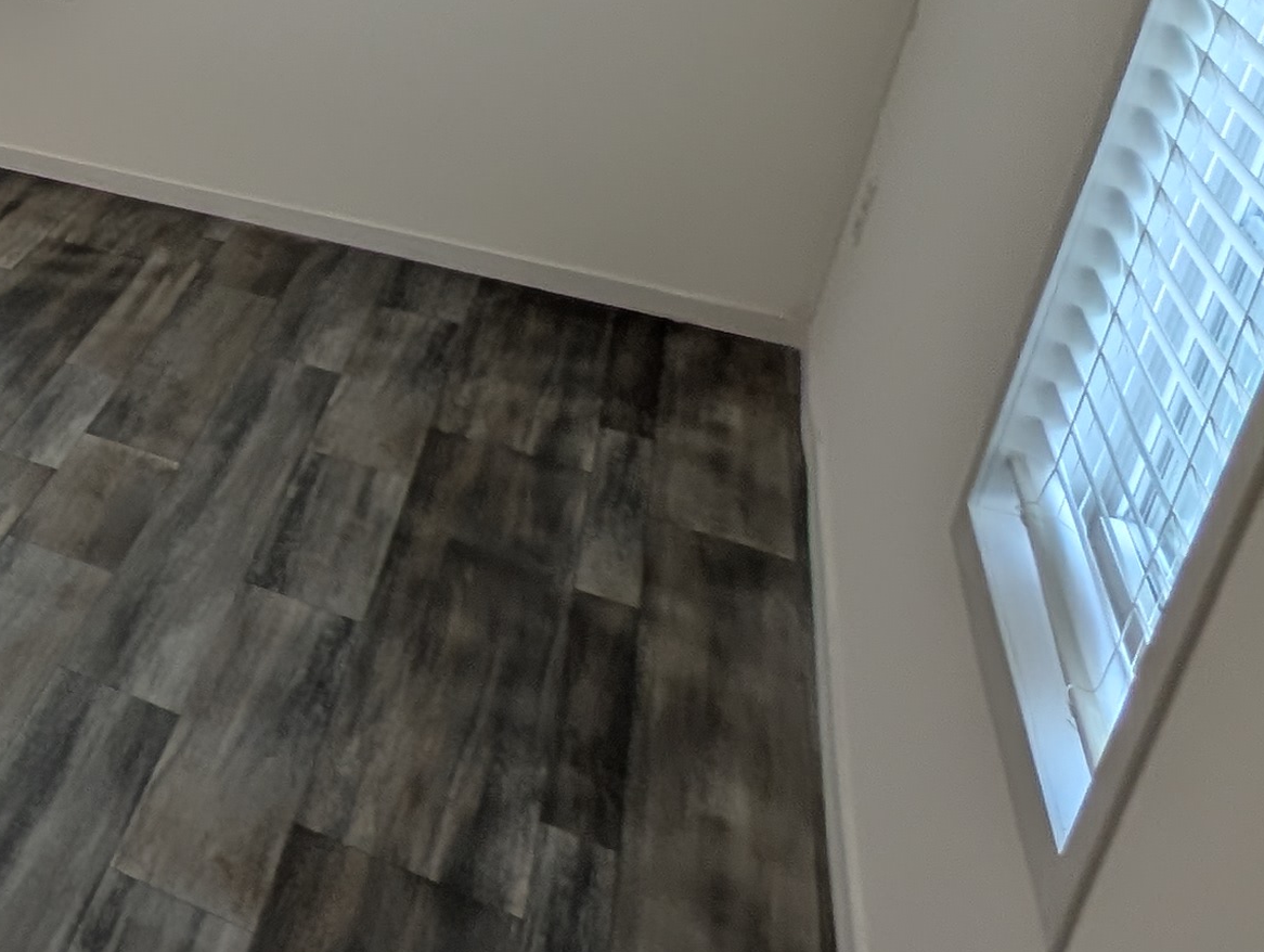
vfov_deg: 32.3
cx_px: -924
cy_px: 47
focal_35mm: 42
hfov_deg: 23.9
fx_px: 1536
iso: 46
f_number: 1.95
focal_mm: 2.23
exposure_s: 1/120
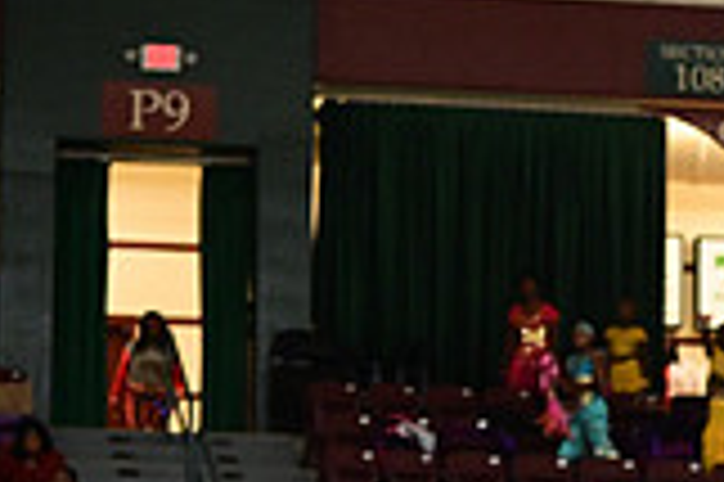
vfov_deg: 5.4
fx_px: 5063
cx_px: 1048
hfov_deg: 8.0
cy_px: 748
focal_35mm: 252
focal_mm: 70
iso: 6400
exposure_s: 1/1000
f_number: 3.2
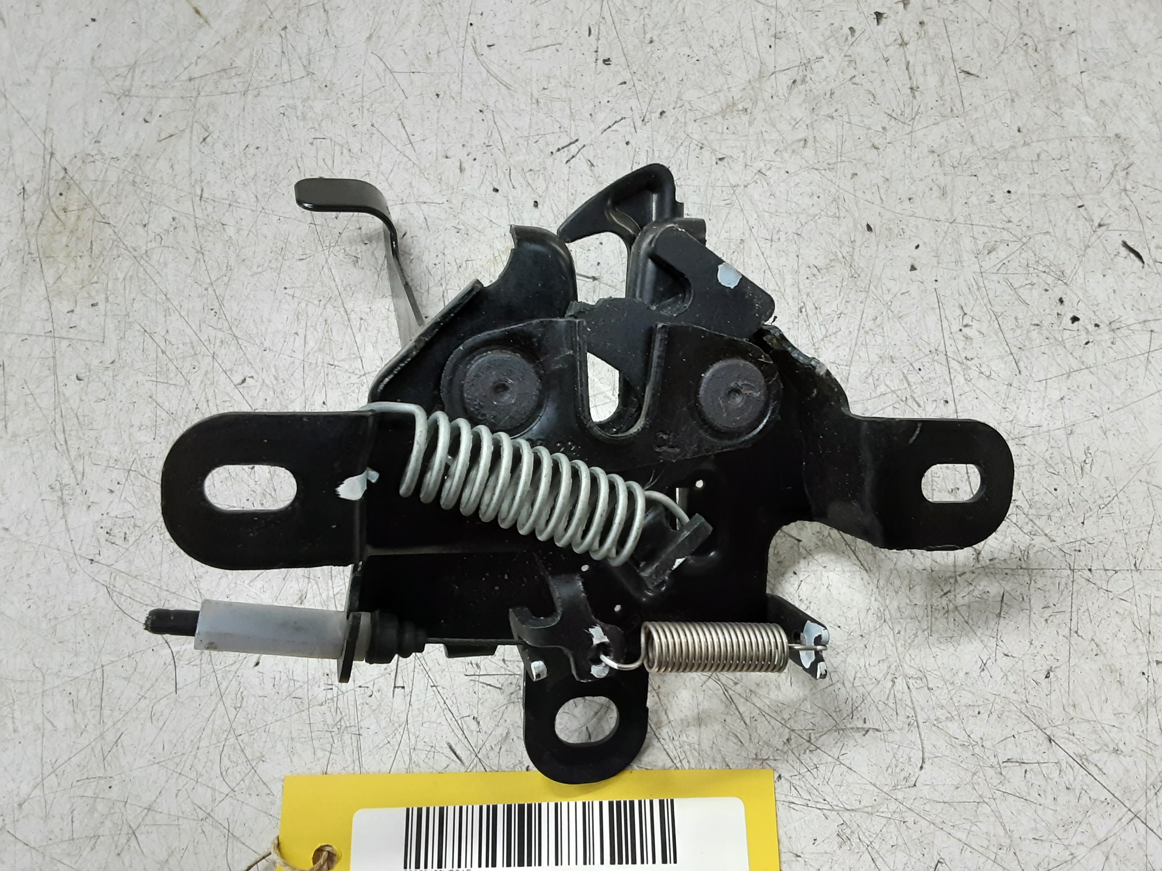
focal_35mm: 27
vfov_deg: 51.4
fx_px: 906
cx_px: 581
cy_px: 436
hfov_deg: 65.3
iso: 160
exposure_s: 1/50
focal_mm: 2.91
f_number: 1.9
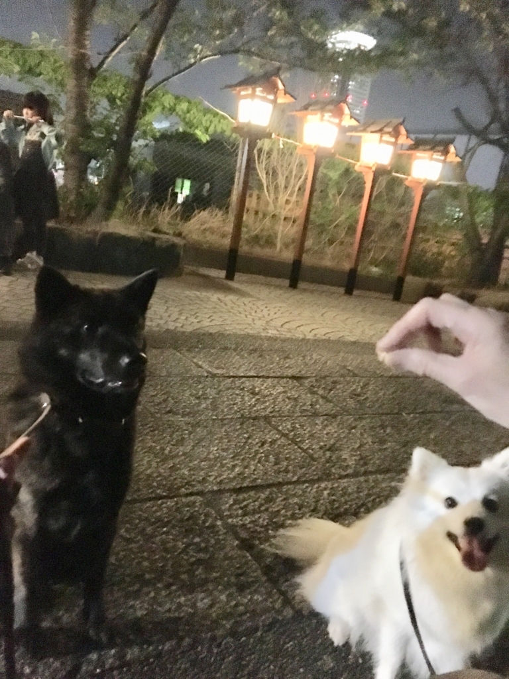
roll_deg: -10.1
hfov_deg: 48.2
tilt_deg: -13.0
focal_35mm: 29
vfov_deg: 61.7
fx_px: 569
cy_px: 340
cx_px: 254
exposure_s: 1/15
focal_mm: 4.15
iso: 1600
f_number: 2.2
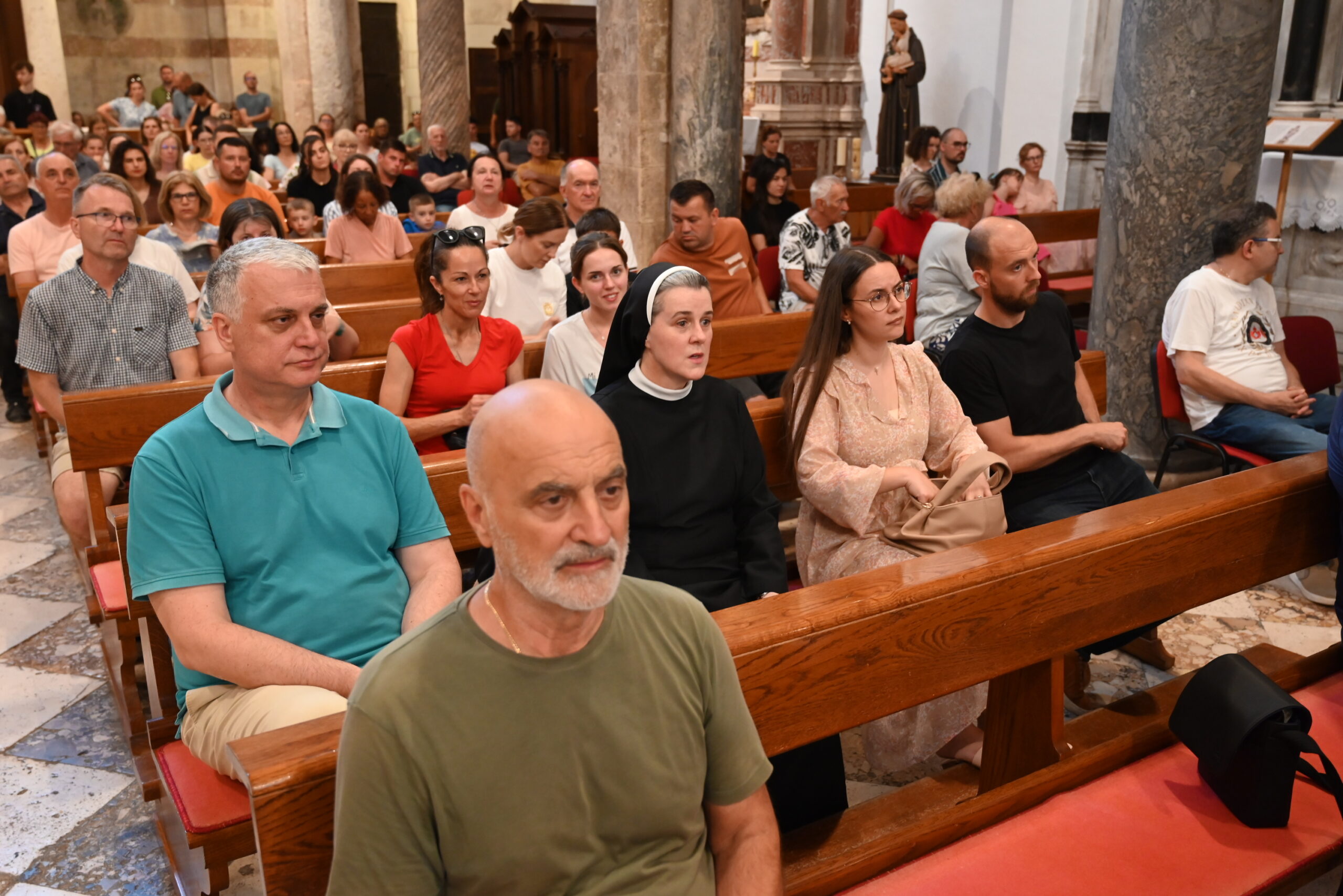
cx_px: 672
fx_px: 1176
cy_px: 448
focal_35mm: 32
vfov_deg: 41.7
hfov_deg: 59.5
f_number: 4
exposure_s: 1/30
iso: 2500
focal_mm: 31.5
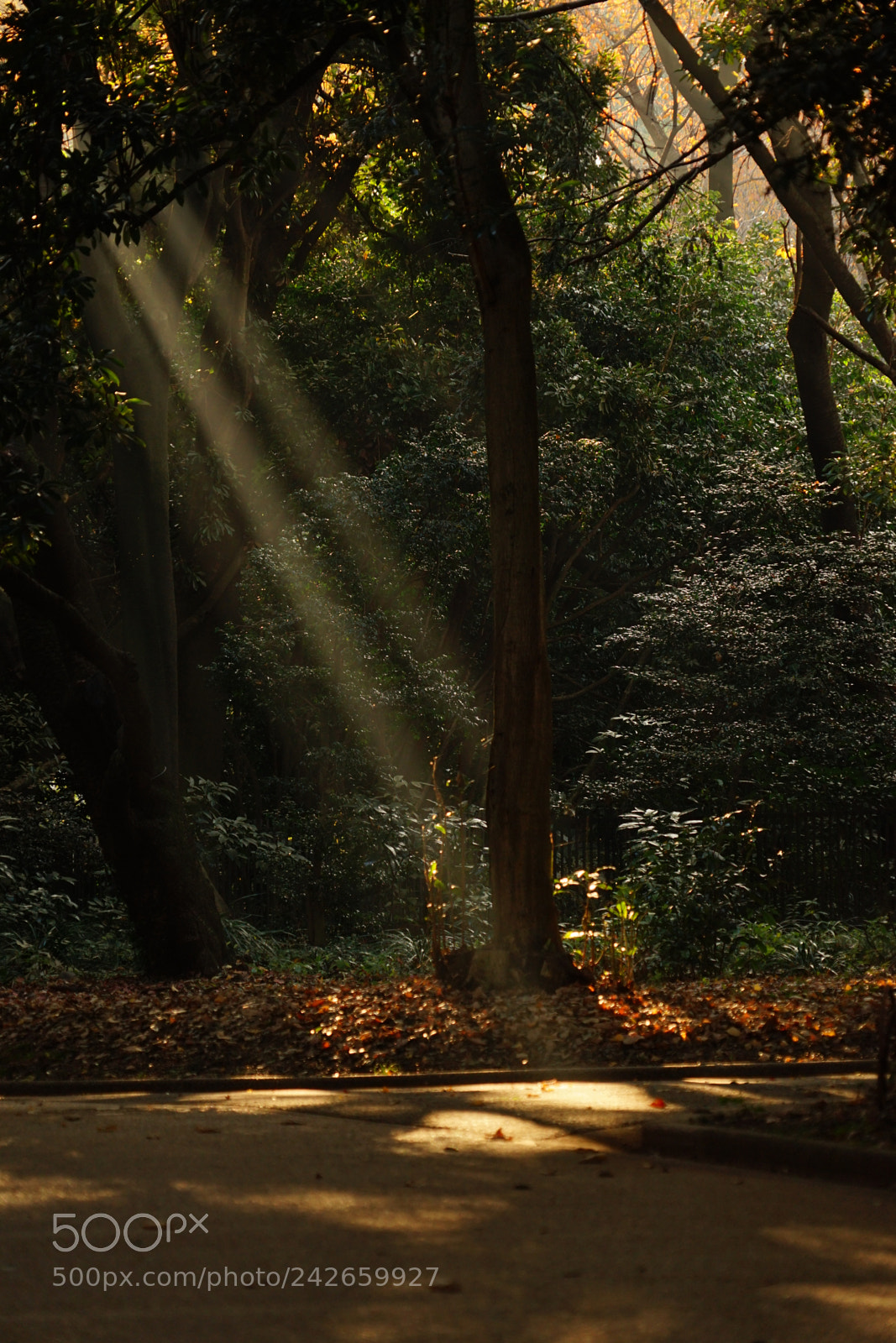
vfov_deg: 13.5
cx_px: 448
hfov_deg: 9.0
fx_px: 5673
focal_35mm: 152
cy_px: 672
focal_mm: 152
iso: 400
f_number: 6.3
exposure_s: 1/160
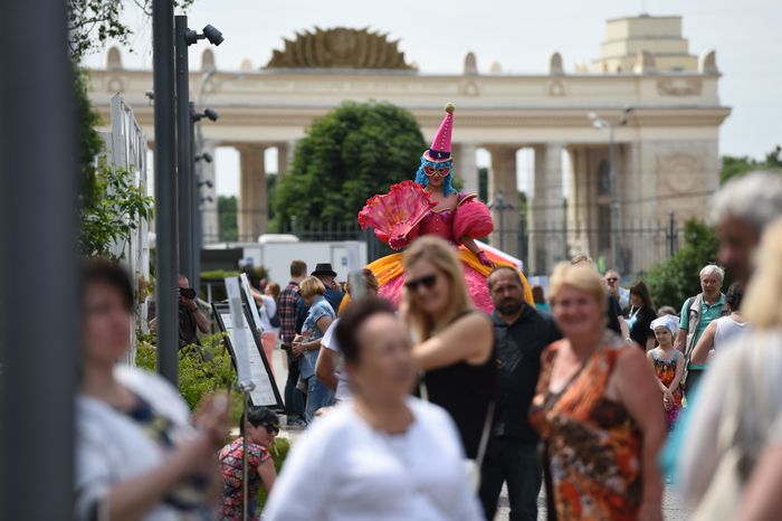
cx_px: 391
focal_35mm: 200
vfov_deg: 6.9
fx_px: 4342
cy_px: 260
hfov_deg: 10.3
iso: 160
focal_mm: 200
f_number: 4
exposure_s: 1/1250
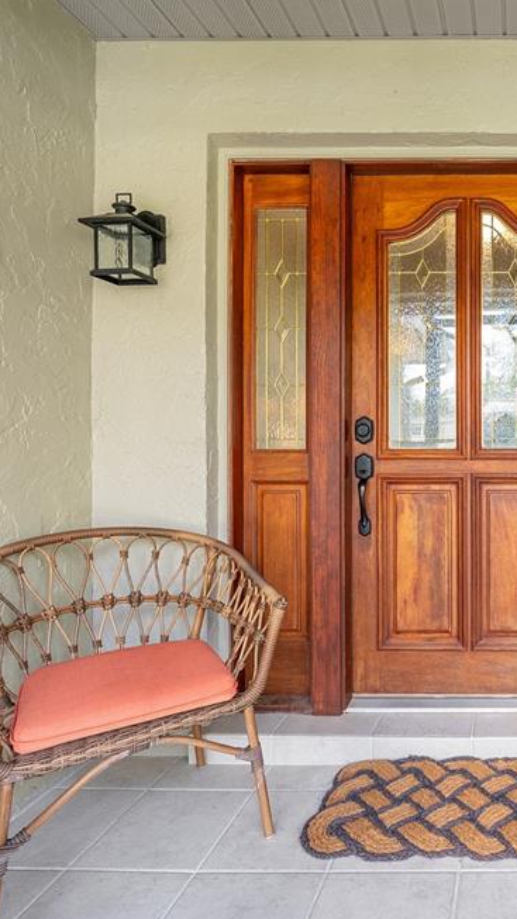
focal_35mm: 23
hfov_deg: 42.8
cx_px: 514
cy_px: 450
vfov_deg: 78.7
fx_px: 561
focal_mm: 14
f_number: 8
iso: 800
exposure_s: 1/30
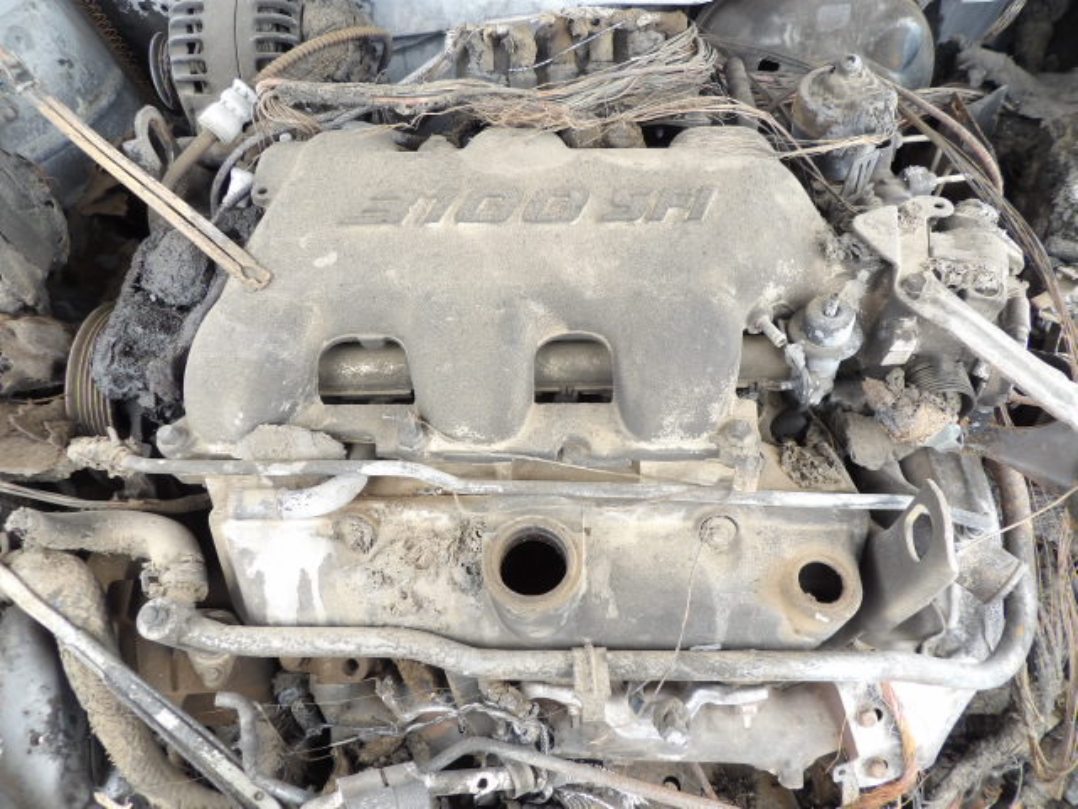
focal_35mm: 24
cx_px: 539
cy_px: 404
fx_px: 747
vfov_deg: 56.8
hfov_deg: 71.6
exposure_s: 1/73
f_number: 3.2
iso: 100
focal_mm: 4.3
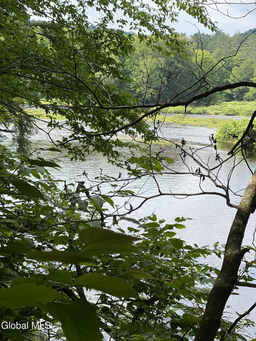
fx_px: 631
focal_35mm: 64
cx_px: 128
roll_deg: -2.5
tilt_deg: -6.3
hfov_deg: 22.9
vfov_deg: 30.3
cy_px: 170
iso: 32
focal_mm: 7.5
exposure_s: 1/528
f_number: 2.2
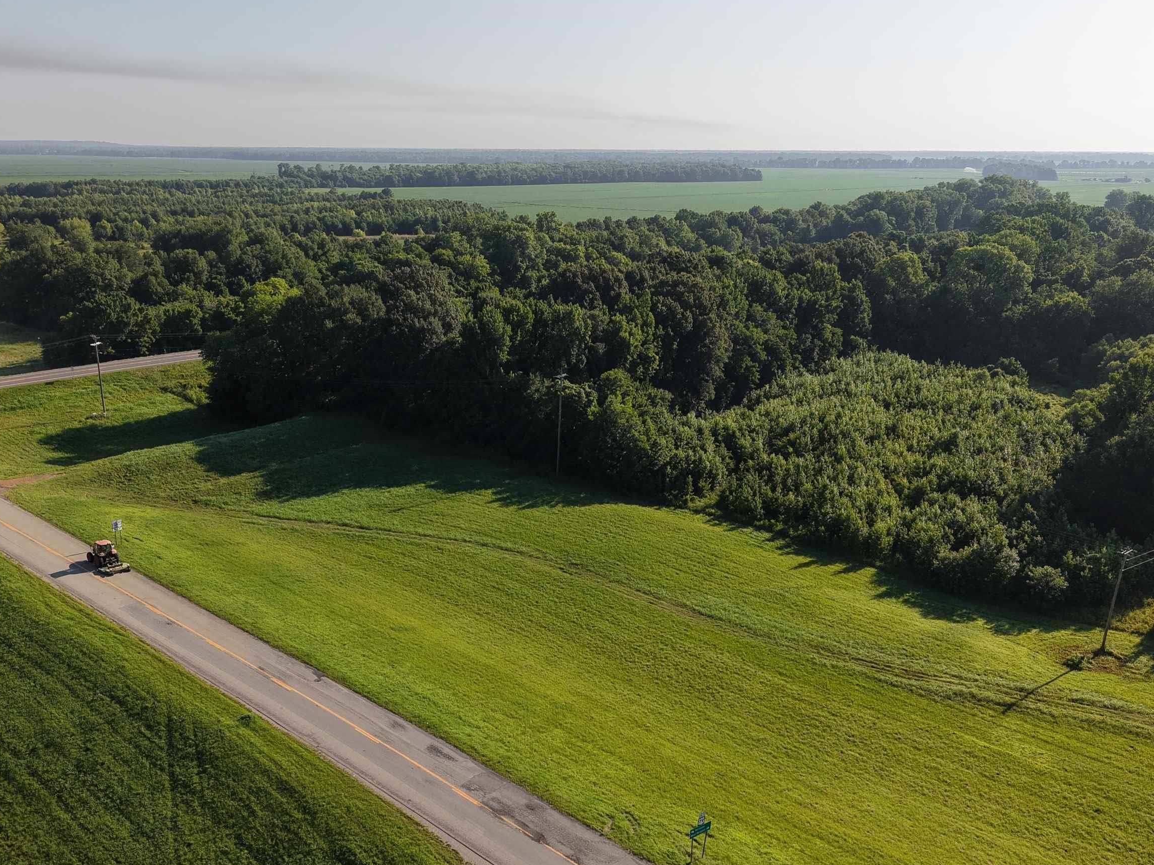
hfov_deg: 56.7
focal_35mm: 32
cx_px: 506
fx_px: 1067
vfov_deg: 43.8
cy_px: 540
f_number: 1.8
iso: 240
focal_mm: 8.67
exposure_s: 1/180
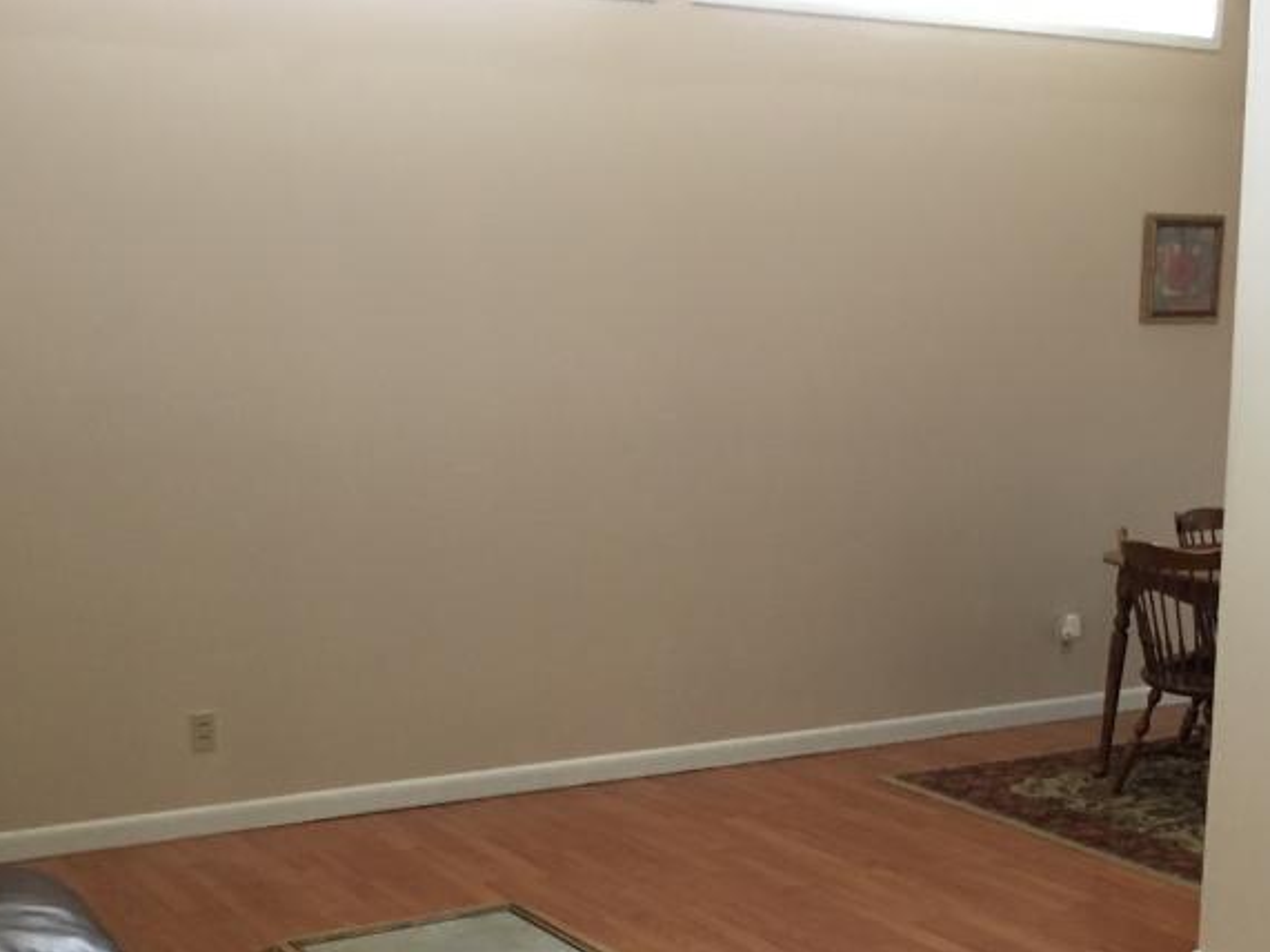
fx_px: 1907
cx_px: 694
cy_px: 707
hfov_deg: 36.8
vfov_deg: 27.7
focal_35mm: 52
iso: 200
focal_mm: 4.15
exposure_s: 1/24
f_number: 2.2
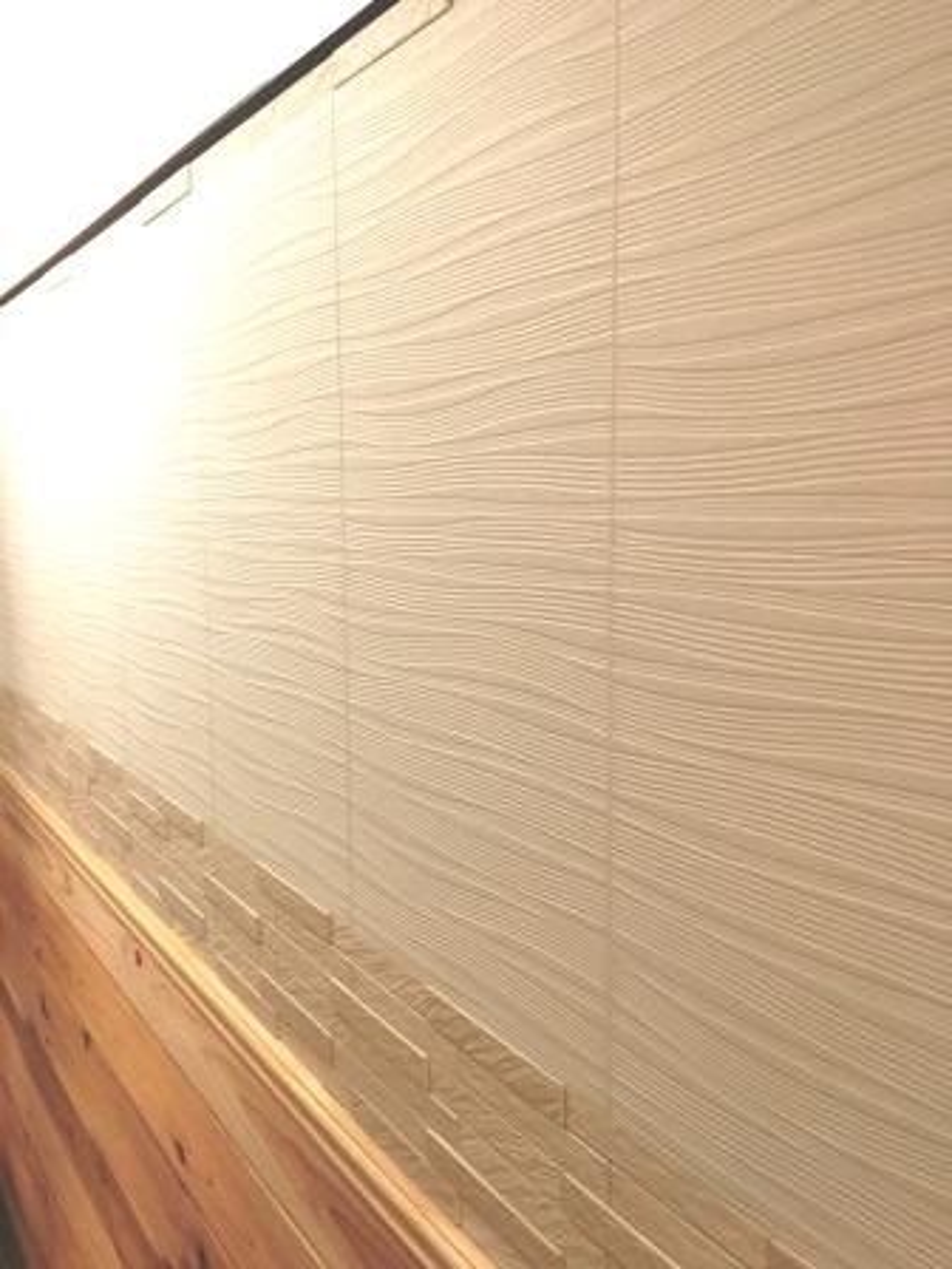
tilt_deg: -6.5
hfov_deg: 48.2
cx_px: 476
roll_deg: -0.5
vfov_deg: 61.7
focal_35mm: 29
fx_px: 1063
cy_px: 634
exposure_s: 1/33
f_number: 2.2
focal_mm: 4.15
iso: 200
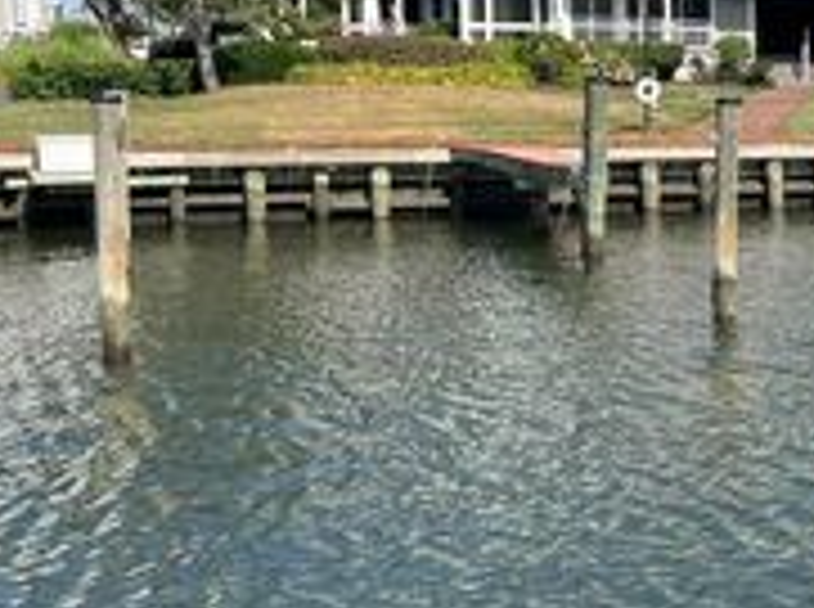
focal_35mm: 72
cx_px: 998
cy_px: 182
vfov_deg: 20.3
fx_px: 1690
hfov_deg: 24.3
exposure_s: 1/4630
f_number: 1.5
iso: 50
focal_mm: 5.7
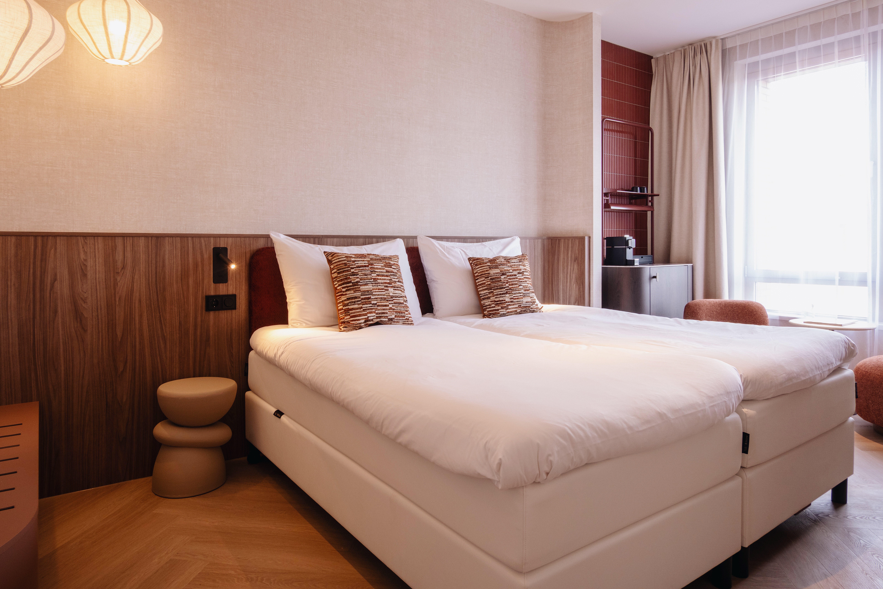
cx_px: 442
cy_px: 294
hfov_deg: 76.1
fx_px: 564
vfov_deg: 55.1
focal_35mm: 23
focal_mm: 15
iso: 320
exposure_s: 1/4
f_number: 11
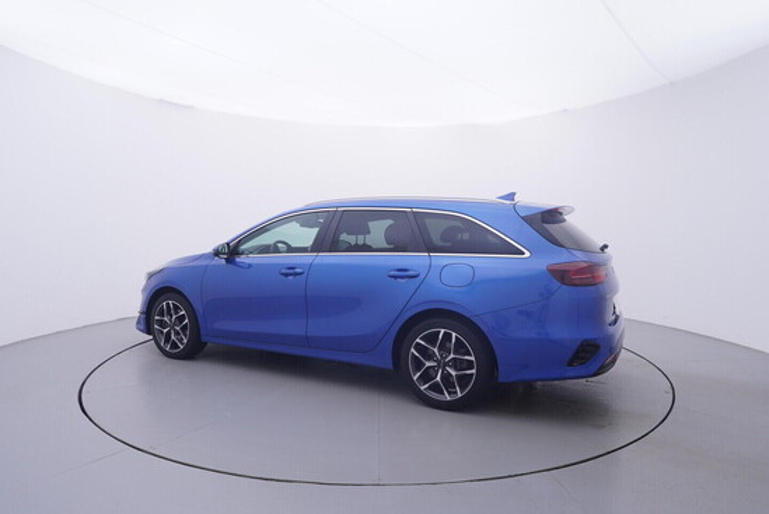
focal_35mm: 22
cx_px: 384
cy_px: 257
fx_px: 481
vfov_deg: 56.2
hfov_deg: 77.3
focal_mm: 15
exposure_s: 1/80
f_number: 5
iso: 200
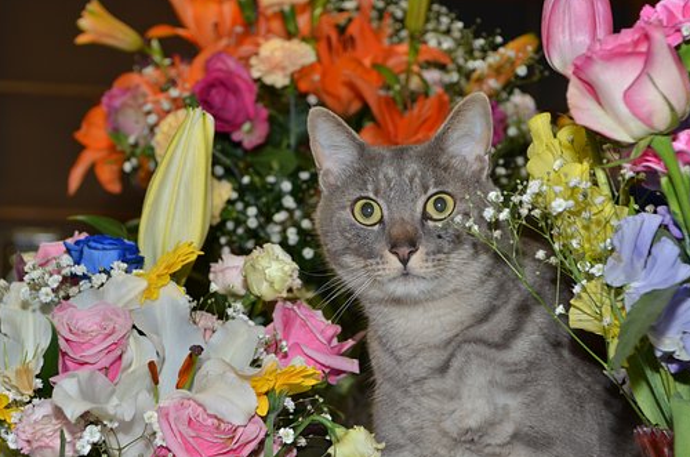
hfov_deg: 24.1
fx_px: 1616
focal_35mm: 85
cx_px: 342
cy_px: 224
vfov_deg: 16.1
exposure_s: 1/60
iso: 400
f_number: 5.6
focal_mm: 55
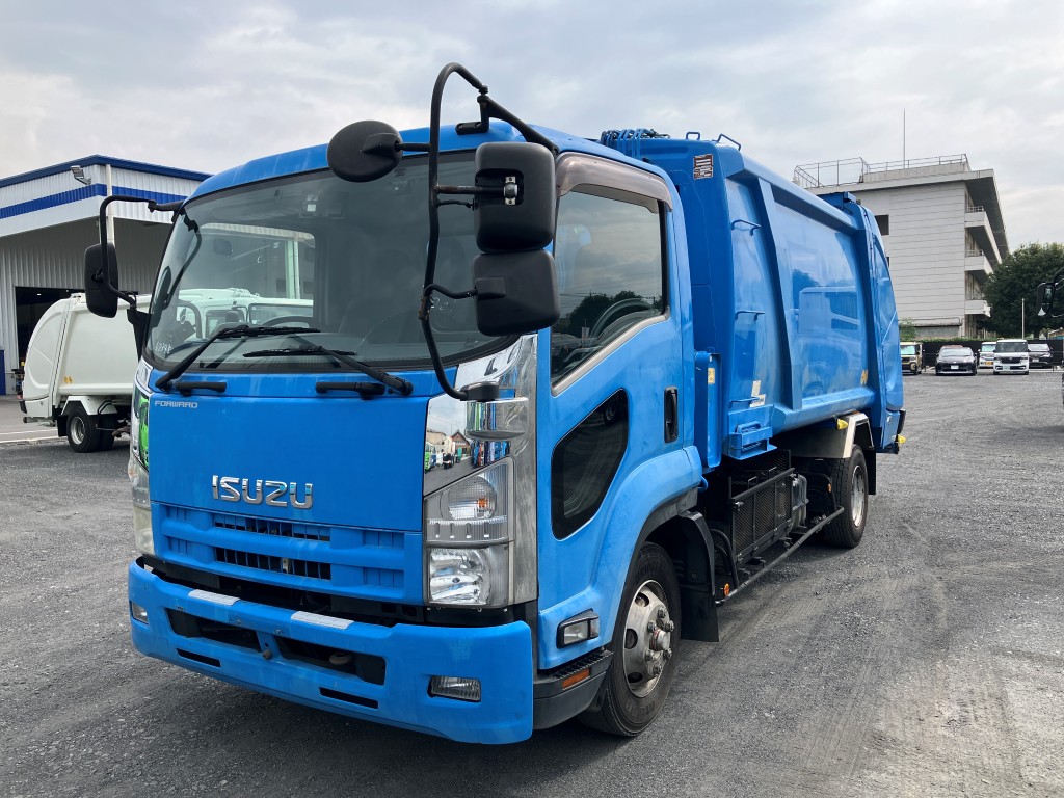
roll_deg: +2.1
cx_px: 532
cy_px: 399
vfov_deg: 49.7
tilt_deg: -2.3
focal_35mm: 28
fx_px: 861
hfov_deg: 63.4
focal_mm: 3.99
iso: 32
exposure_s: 1/1185
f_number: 1.8
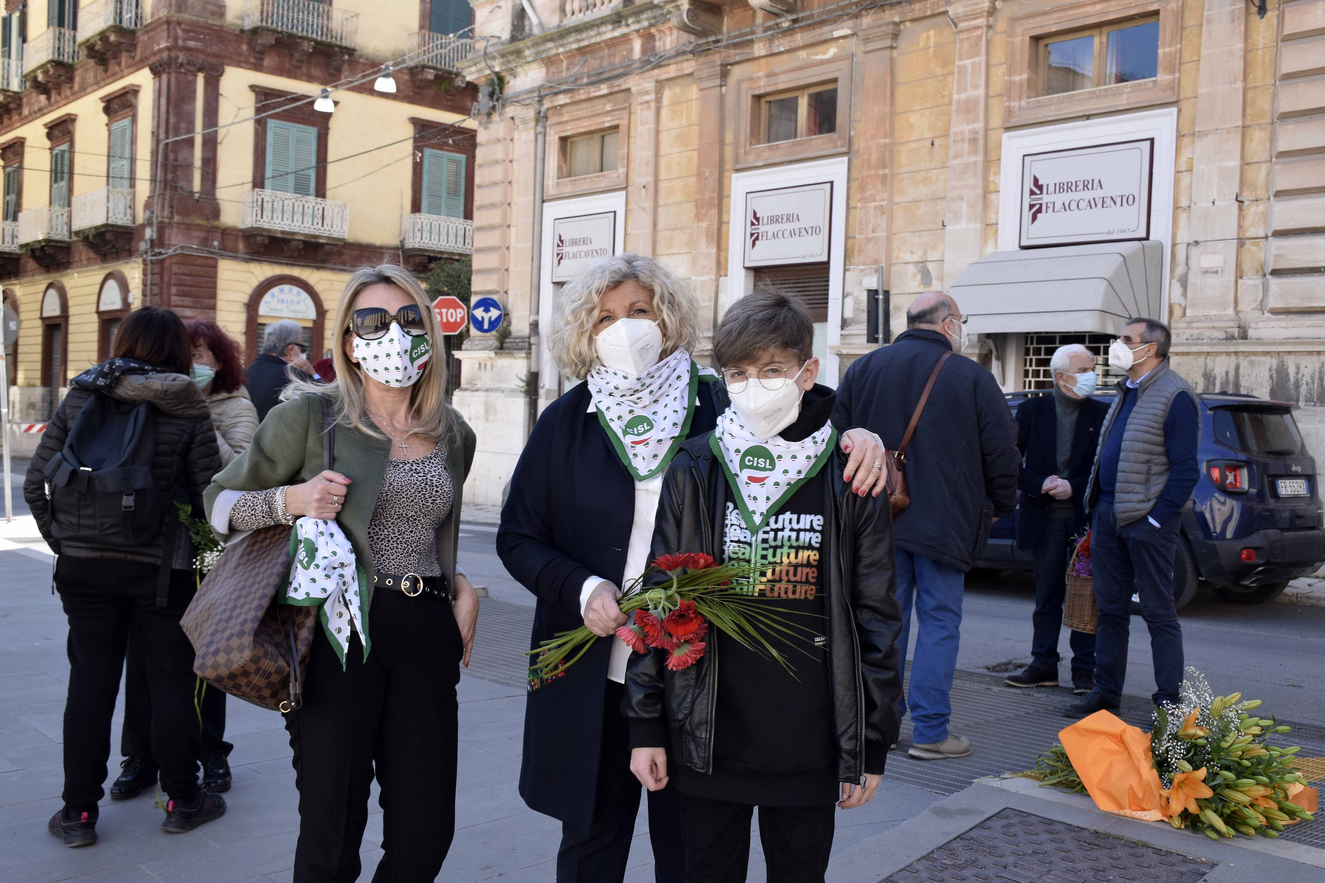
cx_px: 662
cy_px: 442
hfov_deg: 53.1
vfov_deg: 36.9
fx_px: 1325
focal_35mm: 36
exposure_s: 1/200
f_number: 9
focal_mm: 24
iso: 400
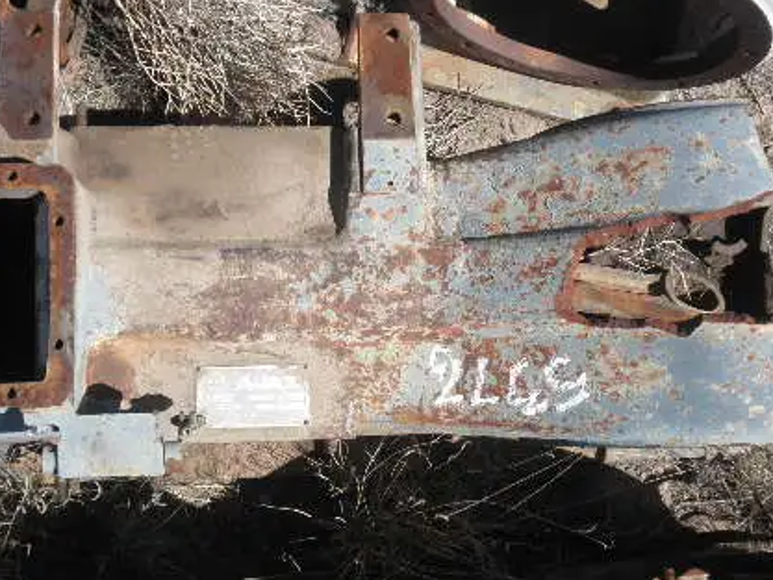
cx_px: 363
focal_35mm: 43
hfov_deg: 43.8
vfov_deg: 33.6
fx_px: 960
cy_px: 309
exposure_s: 1/125
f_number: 8.5
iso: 64
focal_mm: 5
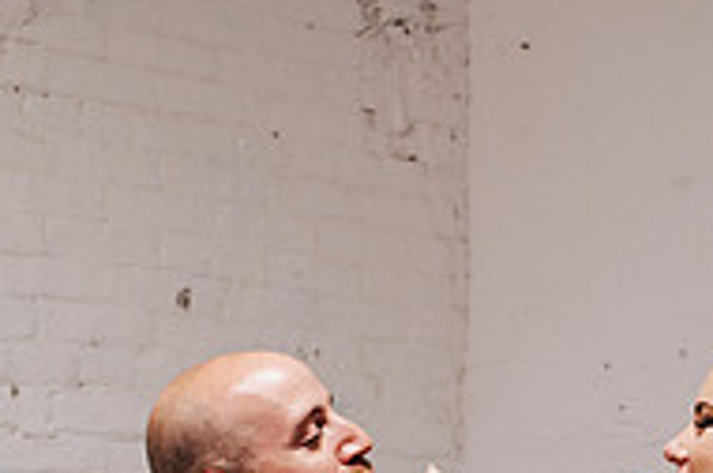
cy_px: 698
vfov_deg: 12.2
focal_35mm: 107
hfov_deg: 19.0
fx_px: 2116
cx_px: 507
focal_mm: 35
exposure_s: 1/200
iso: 1000
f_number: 2.8
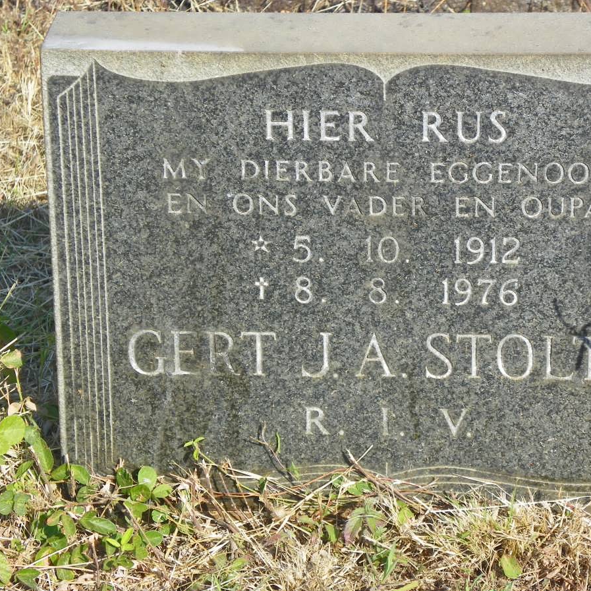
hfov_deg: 10.8
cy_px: 296
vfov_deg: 10.8
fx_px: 3129
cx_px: 381
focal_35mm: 162
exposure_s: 1/200
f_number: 4.5
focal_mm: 24.3
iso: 64
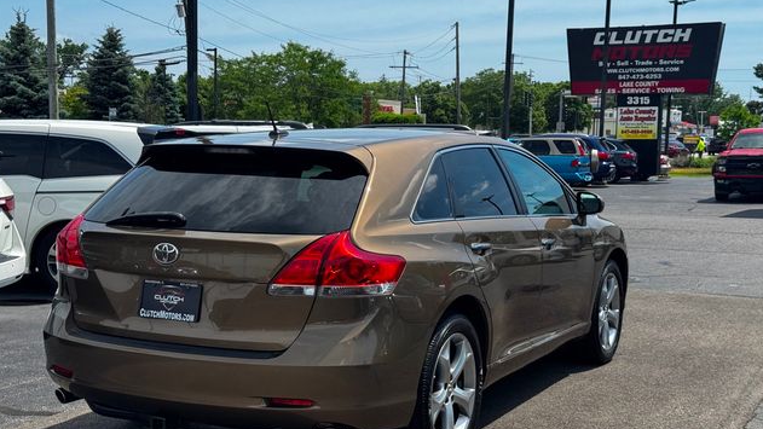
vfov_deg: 22.6
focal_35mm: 53
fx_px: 1072
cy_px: 240
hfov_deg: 39.2
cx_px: 378
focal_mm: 6.76
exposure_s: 1/4310
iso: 64
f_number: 1.78
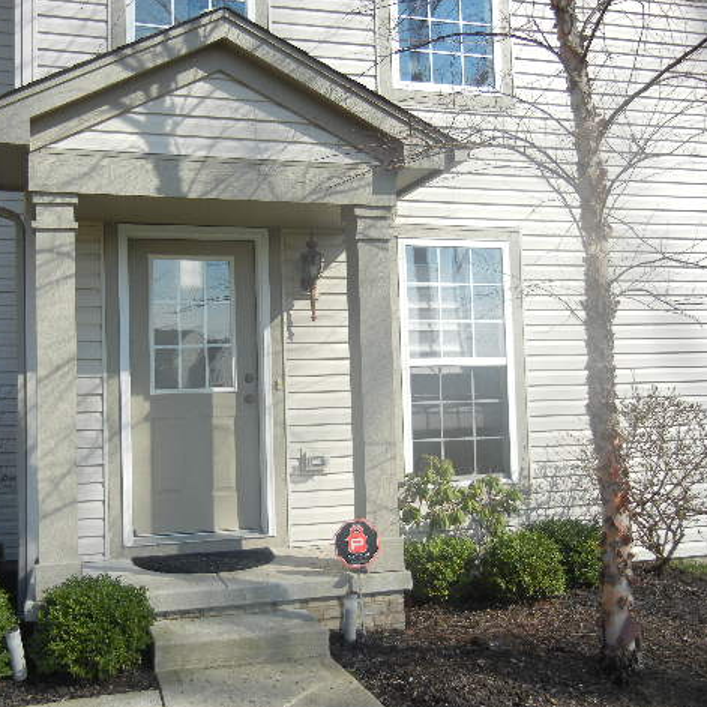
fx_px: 832
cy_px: 357
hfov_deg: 45.7
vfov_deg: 46.0
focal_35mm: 36
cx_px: 270
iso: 160
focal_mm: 5.4
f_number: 7
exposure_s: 1/326
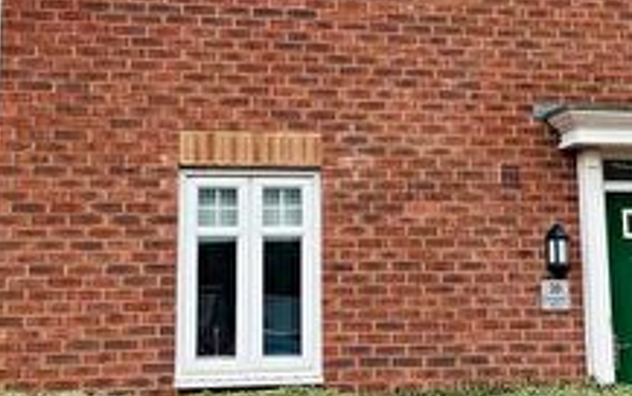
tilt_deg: +11.5
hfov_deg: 25.1
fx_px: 1413
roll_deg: +1.6
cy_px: 45
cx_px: 402
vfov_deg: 15.8
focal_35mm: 82
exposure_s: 1/1083
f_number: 1.78
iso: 80
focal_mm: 6.86
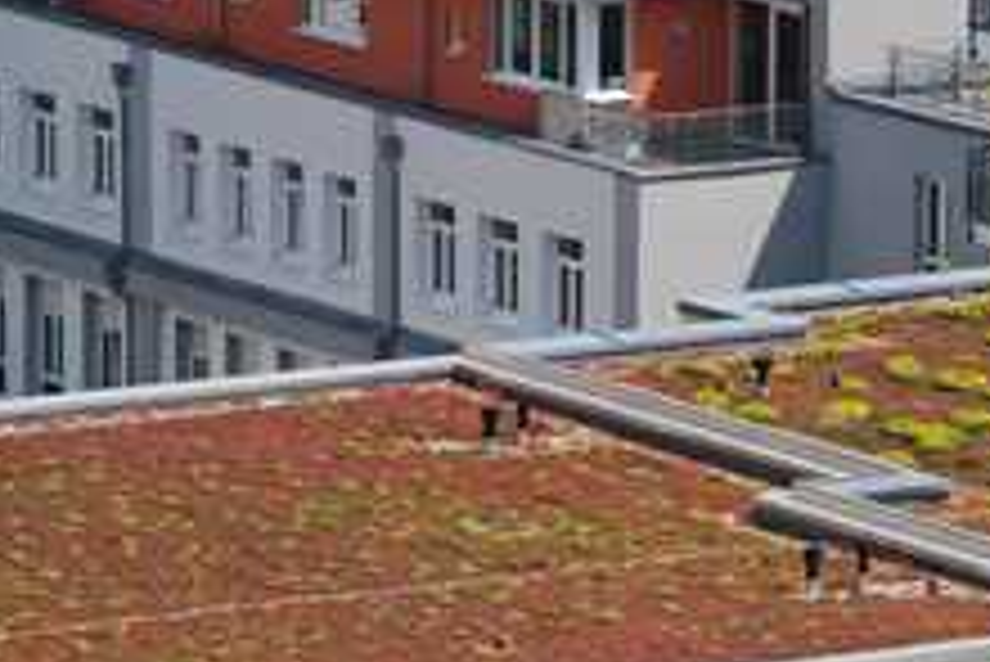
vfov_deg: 3.9
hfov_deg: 5.8
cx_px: 776
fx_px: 9820
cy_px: 394
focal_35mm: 357
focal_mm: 135
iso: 100
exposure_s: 1/160
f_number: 9
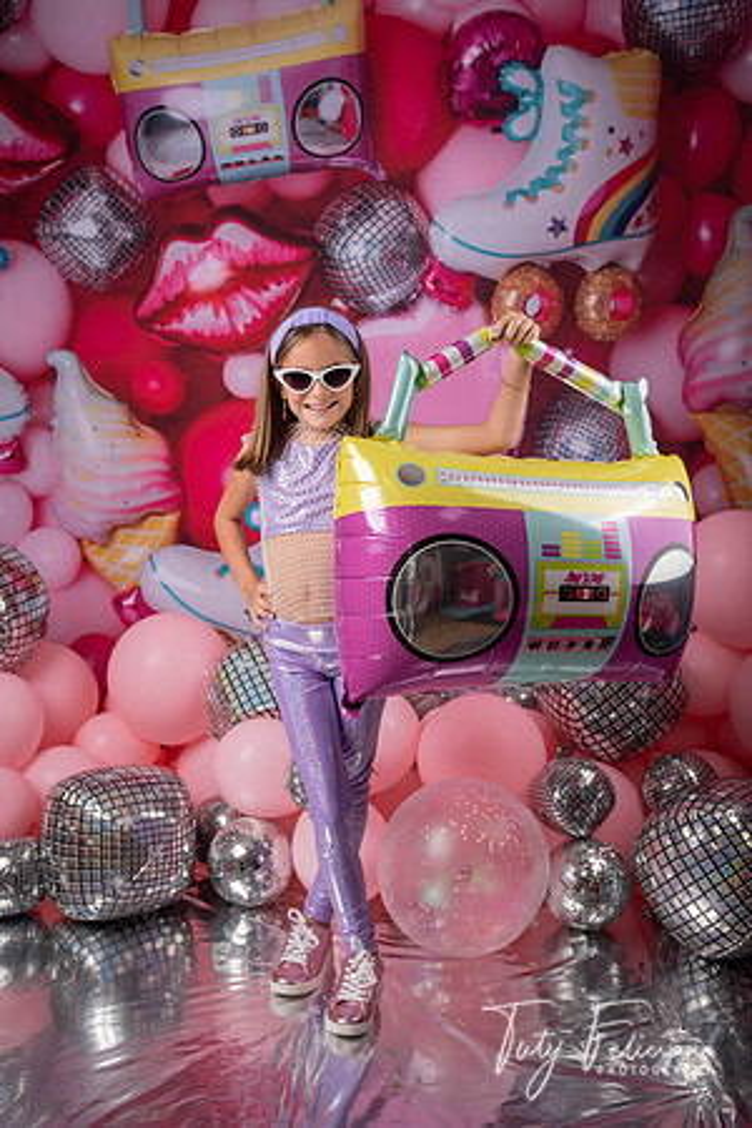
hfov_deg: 37.9
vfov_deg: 54.4
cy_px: 564
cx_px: 376
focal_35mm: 35
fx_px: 1097
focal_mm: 35
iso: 64
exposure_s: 1/100
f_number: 4
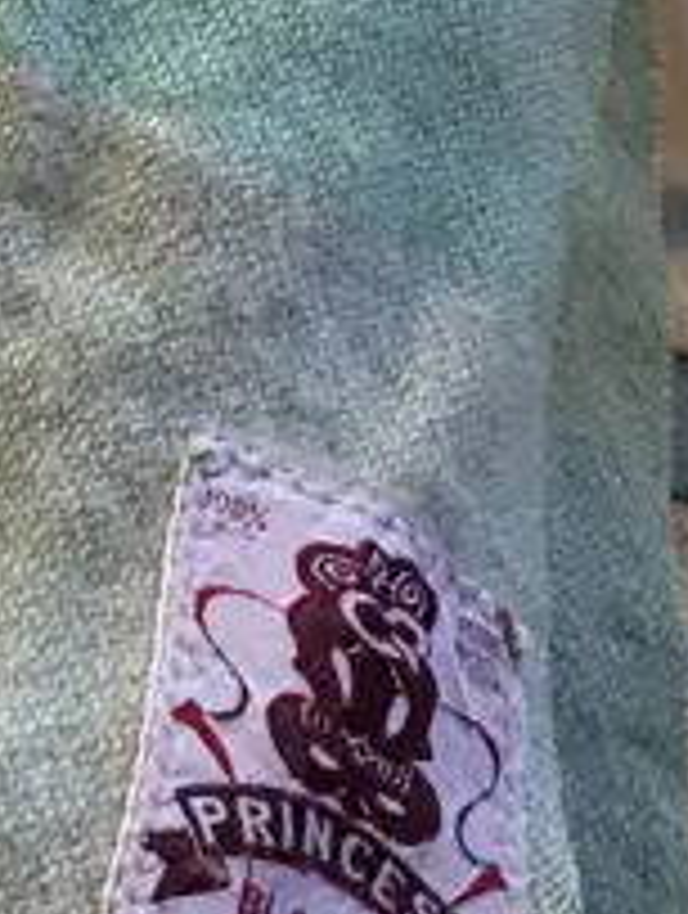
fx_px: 3857
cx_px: -701
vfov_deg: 13.3
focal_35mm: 146
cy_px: -59
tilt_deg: -55.9
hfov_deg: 9.5
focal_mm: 4.15
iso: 64
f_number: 2.2
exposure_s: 1/17
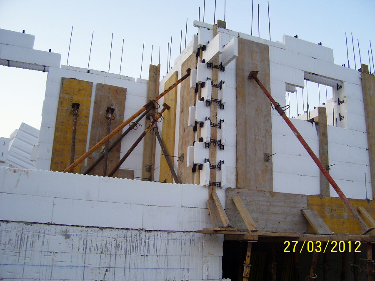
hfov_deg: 54.0
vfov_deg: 41.8
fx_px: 368
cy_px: 140
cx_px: 188
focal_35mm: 34
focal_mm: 5.6
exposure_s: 1/180
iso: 80
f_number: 2.7
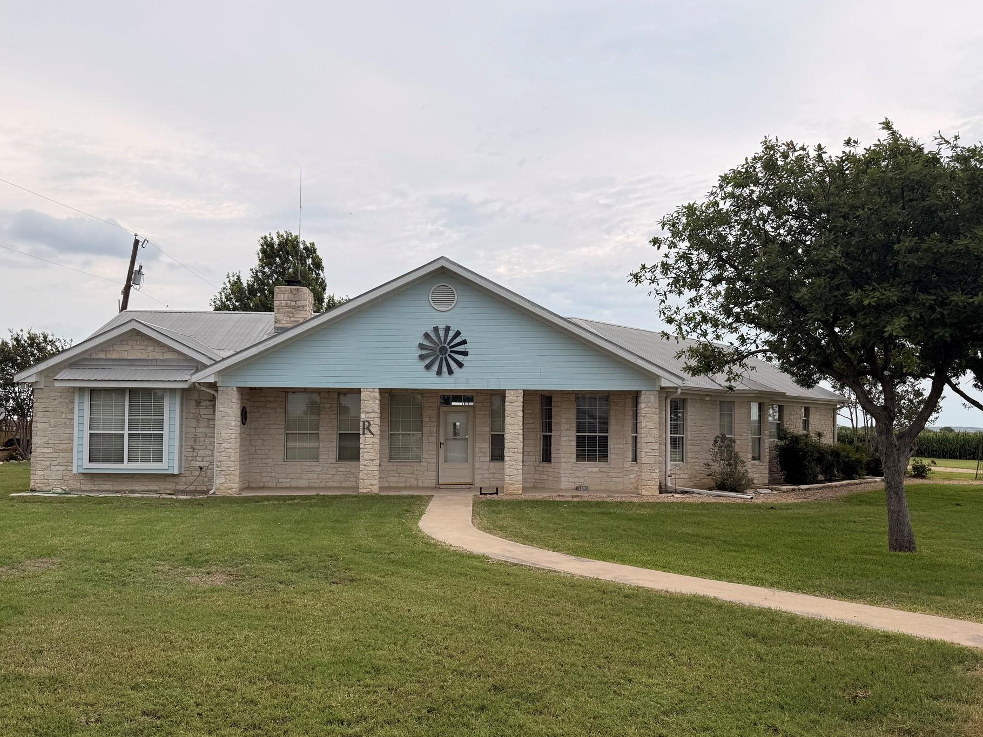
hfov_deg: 65.3
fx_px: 767
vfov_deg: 51.3
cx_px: 503
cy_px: 393
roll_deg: -0.3
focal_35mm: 27
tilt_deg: +2.7
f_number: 1.78
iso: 80
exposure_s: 1/1192
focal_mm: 6.76
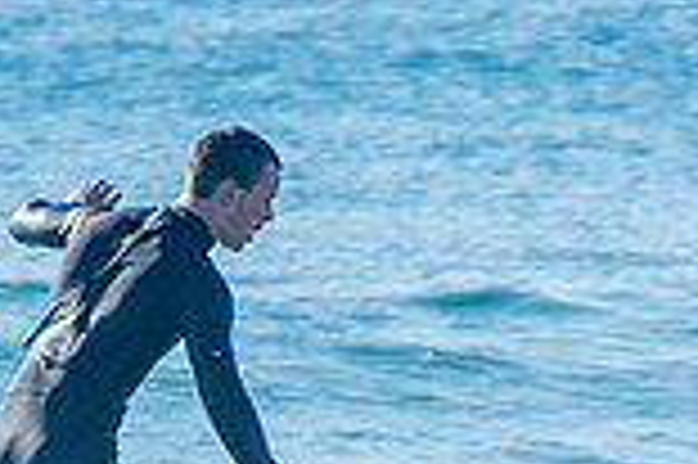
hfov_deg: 0.9
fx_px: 43598
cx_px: 293
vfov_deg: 0.6
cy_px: 642
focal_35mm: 2251
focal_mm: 400
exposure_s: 1/1250
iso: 220
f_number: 5.6
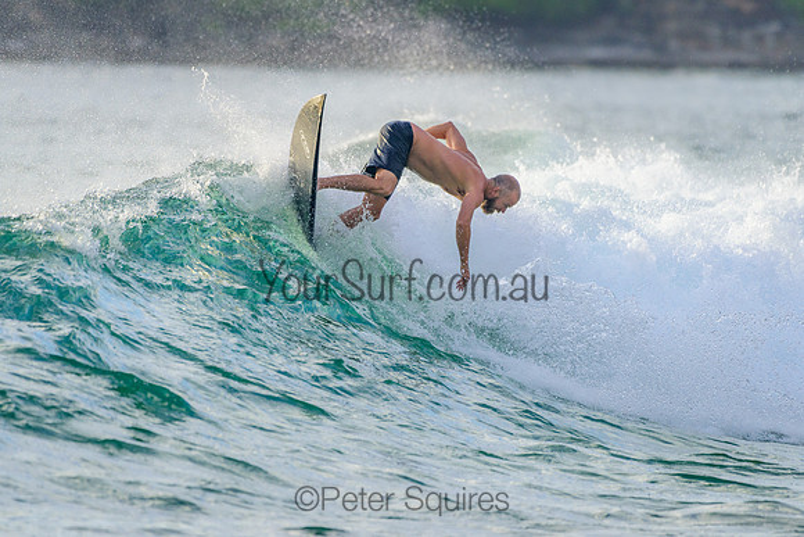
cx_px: 392
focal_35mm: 613
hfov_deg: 3.4
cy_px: 226
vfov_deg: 2.2
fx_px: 13696
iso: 450
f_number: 5.6
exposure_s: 1/2000
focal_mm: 500
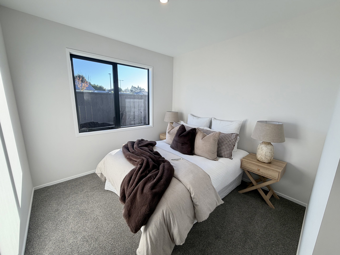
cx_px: 170
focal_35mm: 14
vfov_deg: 85.7
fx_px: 138
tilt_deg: -10.6
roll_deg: -0.9
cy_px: 128
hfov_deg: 102.1
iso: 32
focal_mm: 2.22
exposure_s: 1/100
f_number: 2.2
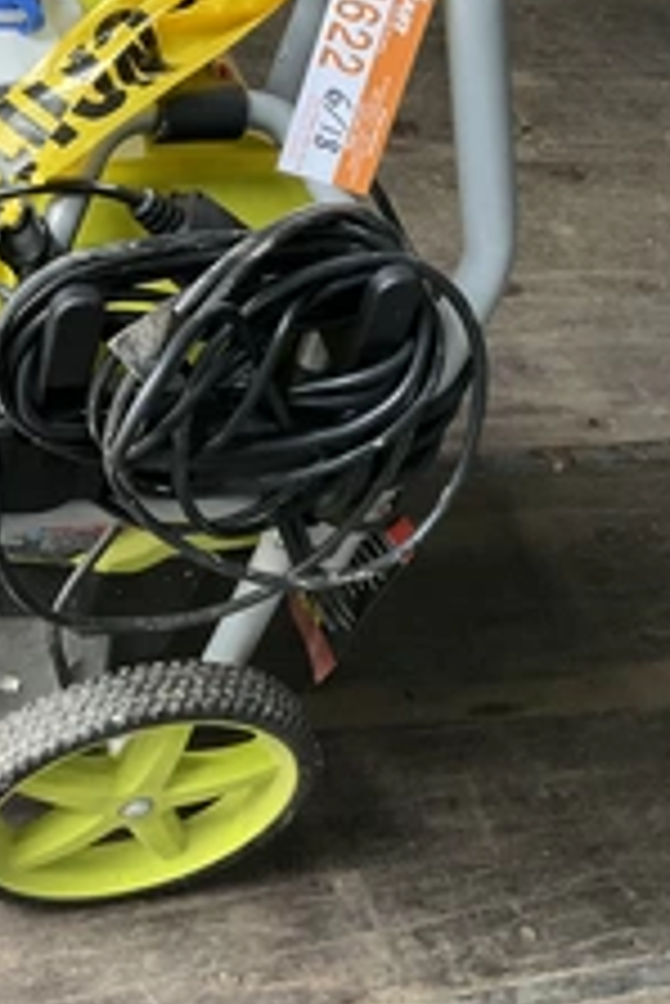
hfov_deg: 24.3
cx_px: 54
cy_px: 356
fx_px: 1505
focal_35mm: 54
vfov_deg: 36.6
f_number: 1.8
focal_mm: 3
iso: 64
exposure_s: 1/66
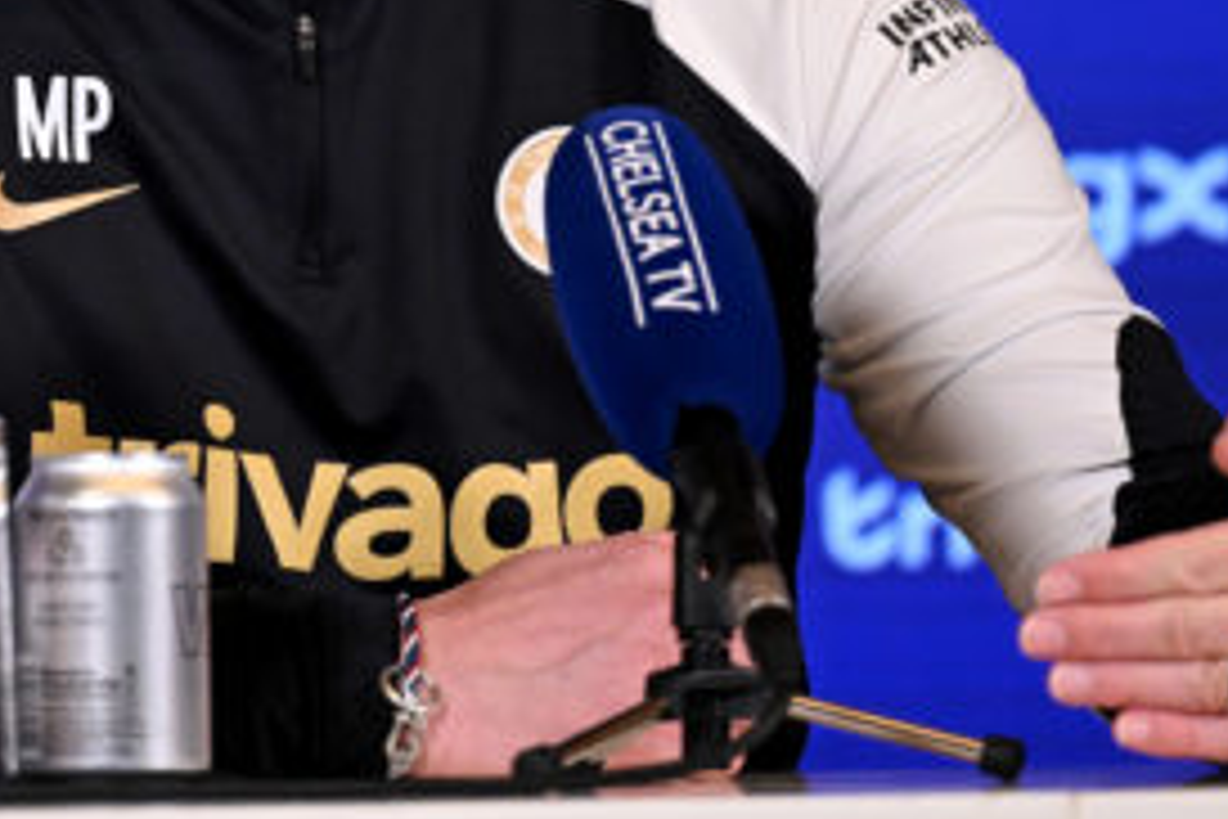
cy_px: -122
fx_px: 18760
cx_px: 279
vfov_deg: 2.5
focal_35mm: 550
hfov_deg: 3.7
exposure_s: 1/500
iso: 2500
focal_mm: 200
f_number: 2.8
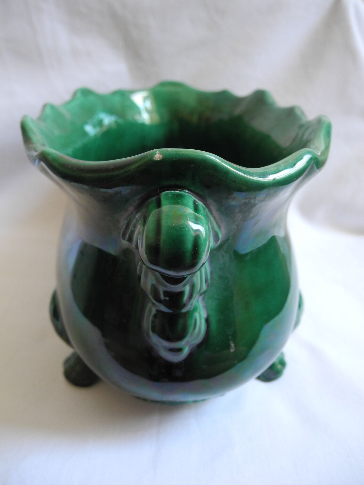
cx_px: 182
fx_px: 393
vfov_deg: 63.4
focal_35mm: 28
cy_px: 242
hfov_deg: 49.7
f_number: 2.8
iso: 213
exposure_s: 1/30
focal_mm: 6
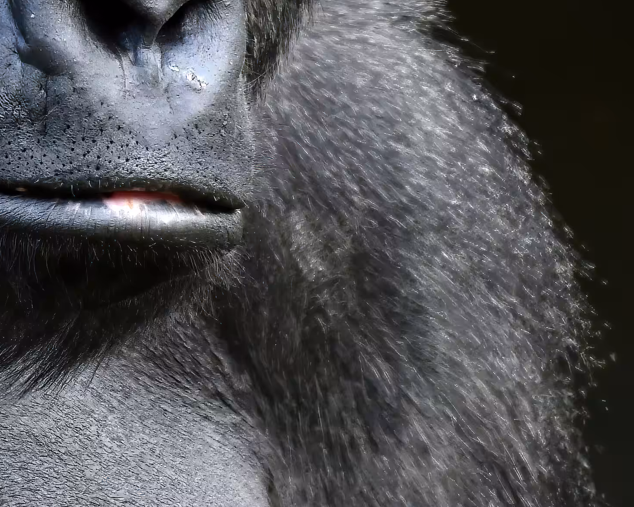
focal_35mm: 2680
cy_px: -128
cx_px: -58
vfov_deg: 0.6
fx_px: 50294
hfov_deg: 0.7
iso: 800
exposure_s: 1/320
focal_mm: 500
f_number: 5.6
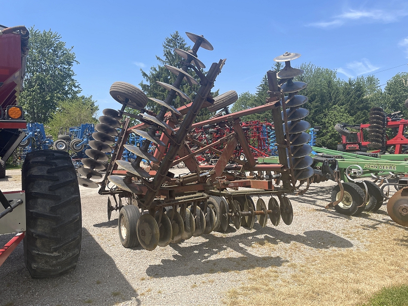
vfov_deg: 53.1
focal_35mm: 26
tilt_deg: +2.0
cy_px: 153
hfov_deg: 67.3
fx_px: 306
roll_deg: +0.6
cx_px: 204
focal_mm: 4.2
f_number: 1.6
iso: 32
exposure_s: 1/2618
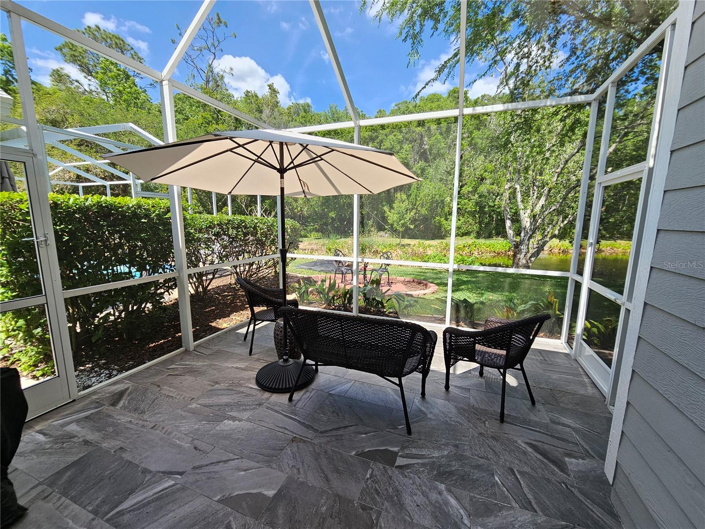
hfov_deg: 106.2
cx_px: 352
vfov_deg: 89.9
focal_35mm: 13
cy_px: 264
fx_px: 265
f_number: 2.2
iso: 50
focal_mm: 2.2
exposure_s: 1/322
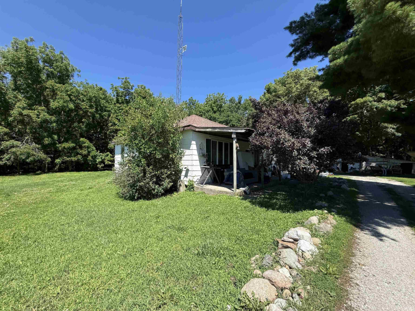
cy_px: 156
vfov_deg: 85.7
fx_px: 168
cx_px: 208
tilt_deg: +2.4
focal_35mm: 14
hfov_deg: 102.1
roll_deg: -0.6
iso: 64
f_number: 2.2
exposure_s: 1/1189
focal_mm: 2.22
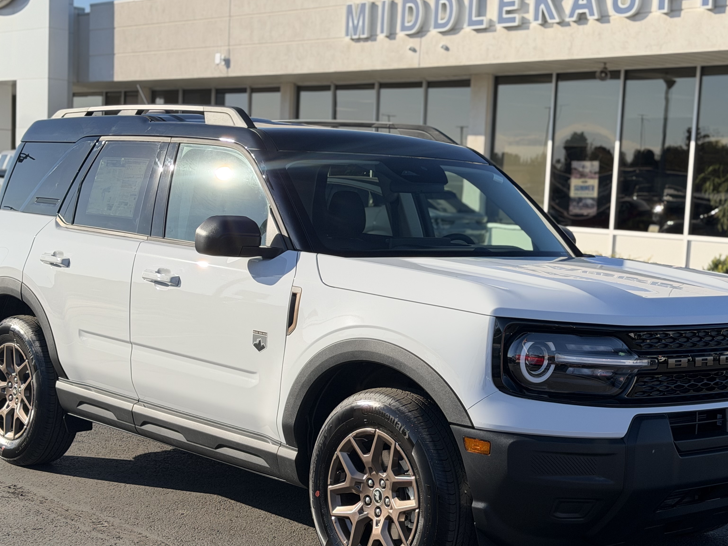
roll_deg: -2.8
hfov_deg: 30.7
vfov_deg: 23.3
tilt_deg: -5.6
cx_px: 409
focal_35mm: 63
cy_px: 294
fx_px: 1325
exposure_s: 1/2667
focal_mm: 6.76
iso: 64
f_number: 1.78
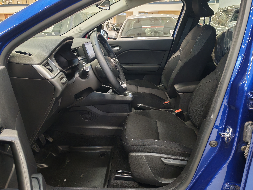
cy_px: 95
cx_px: 126
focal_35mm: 31
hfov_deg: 58.4
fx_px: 227
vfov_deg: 45.4
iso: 1000
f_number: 1.9
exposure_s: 1/100
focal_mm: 6.12
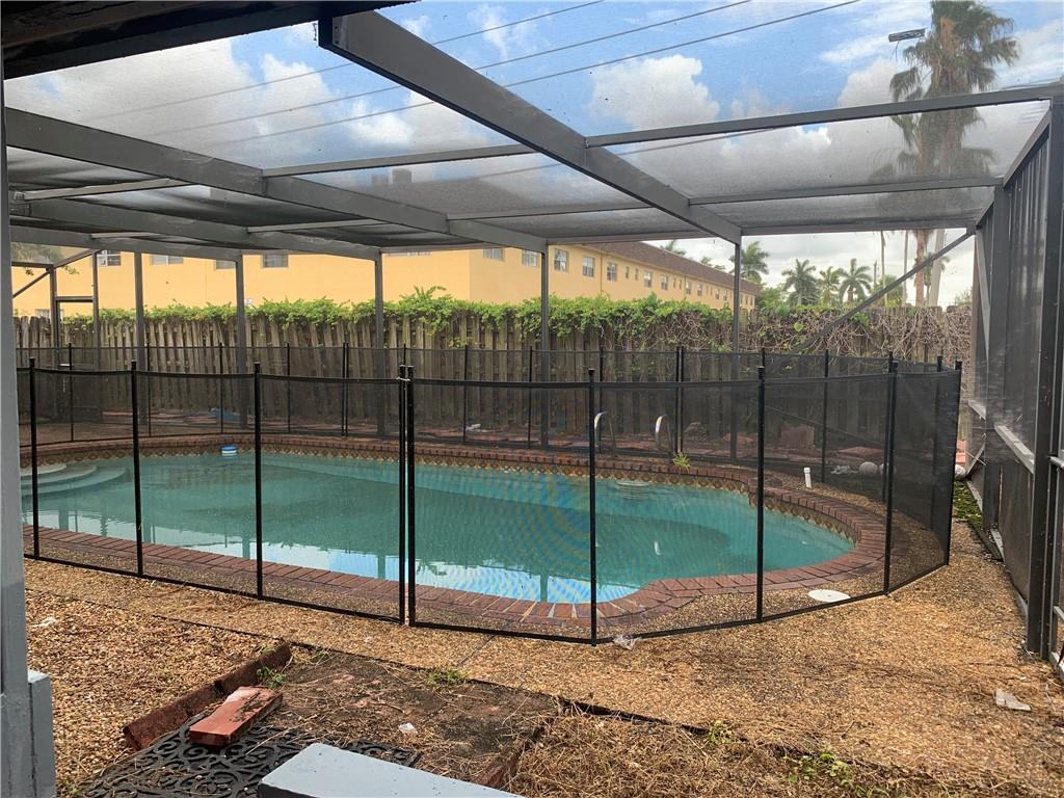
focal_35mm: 26
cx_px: 532
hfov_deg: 67.3
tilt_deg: -4.9
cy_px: 399
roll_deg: -0.6
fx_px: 799
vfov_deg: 53.1
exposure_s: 1/180
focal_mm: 4.25
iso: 25
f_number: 1.8
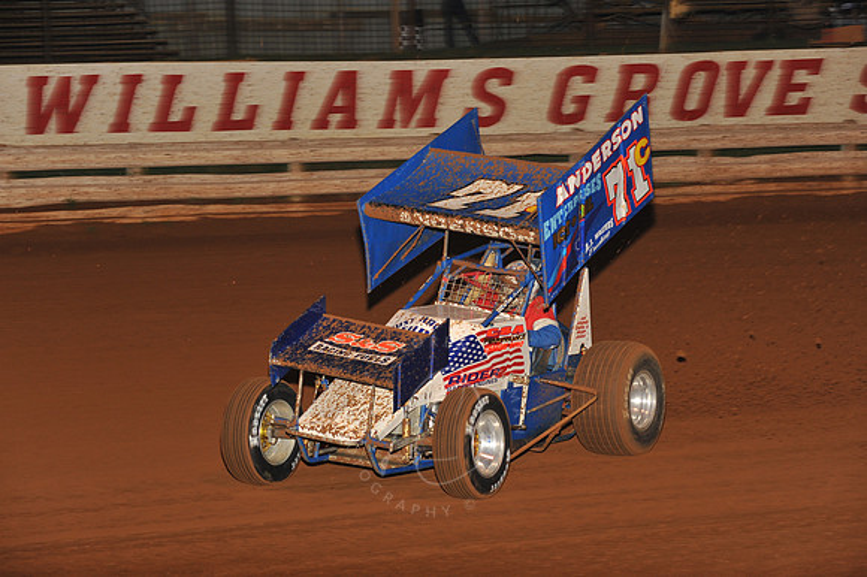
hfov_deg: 19.5
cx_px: 434
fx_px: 2527
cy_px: 288
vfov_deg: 13.0
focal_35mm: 105
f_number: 6.3
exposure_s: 1/320
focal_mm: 105
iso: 800
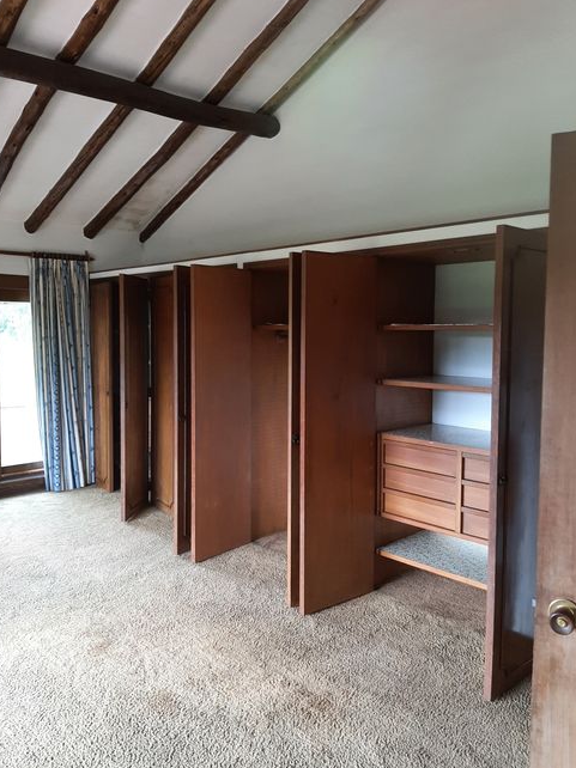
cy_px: 380
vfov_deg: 65.3
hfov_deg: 51.3
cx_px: 284
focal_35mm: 27
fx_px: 599
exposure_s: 1/50
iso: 80
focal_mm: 3.93
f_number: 1.7
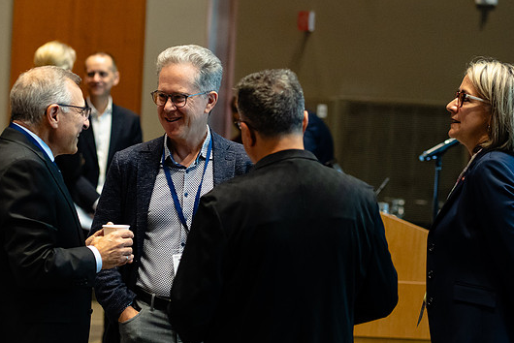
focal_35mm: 139
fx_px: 1986
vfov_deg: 9.9
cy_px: 171
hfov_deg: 14.7
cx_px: 260
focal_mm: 85
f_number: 2.8
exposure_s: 1/200
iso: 4000
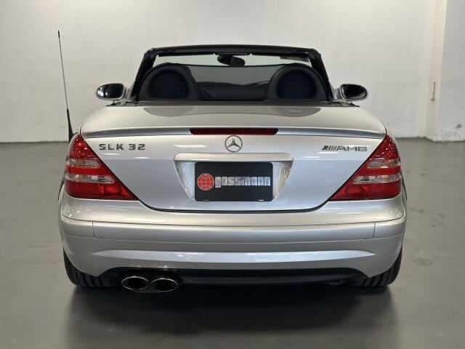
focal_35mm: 48
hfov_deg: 39.7
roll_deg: -0.8
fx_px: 645
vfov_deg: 30.3
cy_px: 174
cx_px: 232
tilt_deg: -12.2
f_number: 1.78
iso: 125
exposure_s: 1/92
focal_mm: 6.86
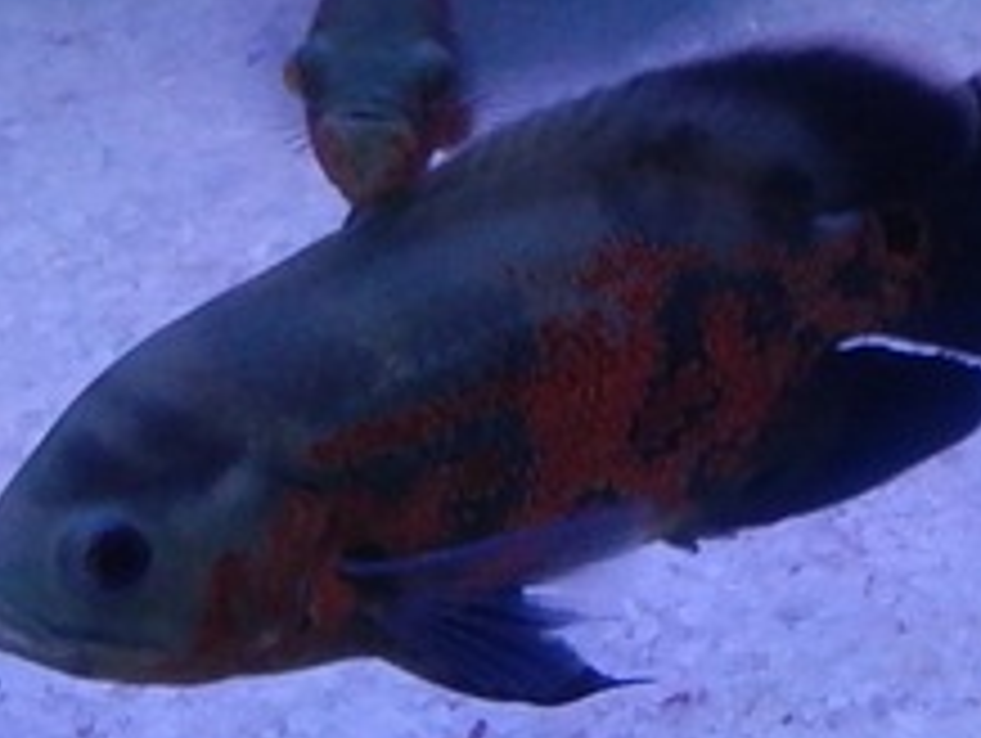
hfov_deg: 17.4
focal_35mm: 108
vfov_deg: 12.8
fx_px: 3064
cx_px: 1148
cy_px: -477
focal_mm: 4
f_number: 3
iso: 400
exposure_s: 1/15
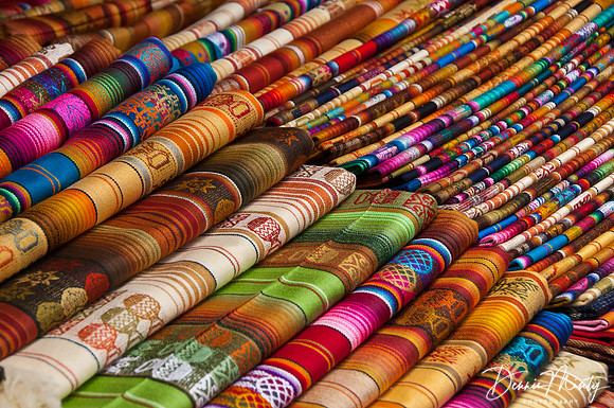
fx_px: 2299
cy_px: 204
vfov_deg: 10.1
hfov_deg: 15.2
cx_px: 307
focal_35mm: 135
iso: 200
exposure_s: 1/500
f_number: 8
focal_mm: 90
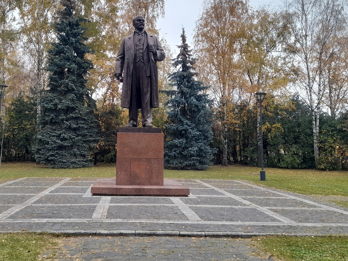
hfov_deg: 53.6
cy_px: 103
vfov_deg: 41.6
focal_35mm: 34
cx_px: 140
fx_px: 342
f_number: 2
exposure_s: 1/100
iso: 32
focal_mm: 4.6
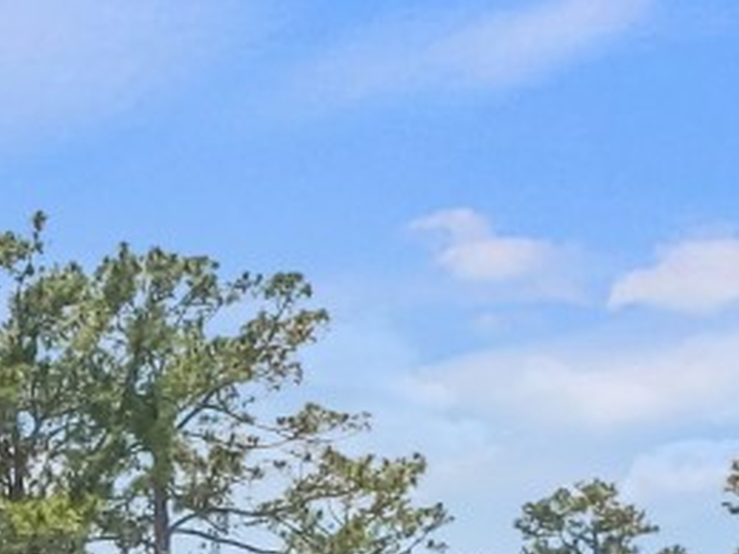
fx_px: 2731
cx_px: -576
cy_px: 537
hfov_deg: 13.8
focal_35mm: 128
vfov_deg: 11.5
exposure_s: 1/500
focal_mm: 4
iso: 125
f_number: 6
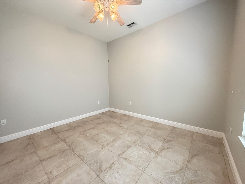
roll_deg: +0.8
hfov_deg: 102.1
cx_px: 122
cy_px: 92
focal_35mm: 14
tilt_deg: -5.0
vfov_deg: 85.7
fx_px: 99
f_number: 2.2
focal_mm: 2.22
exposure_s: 1/60
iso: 400
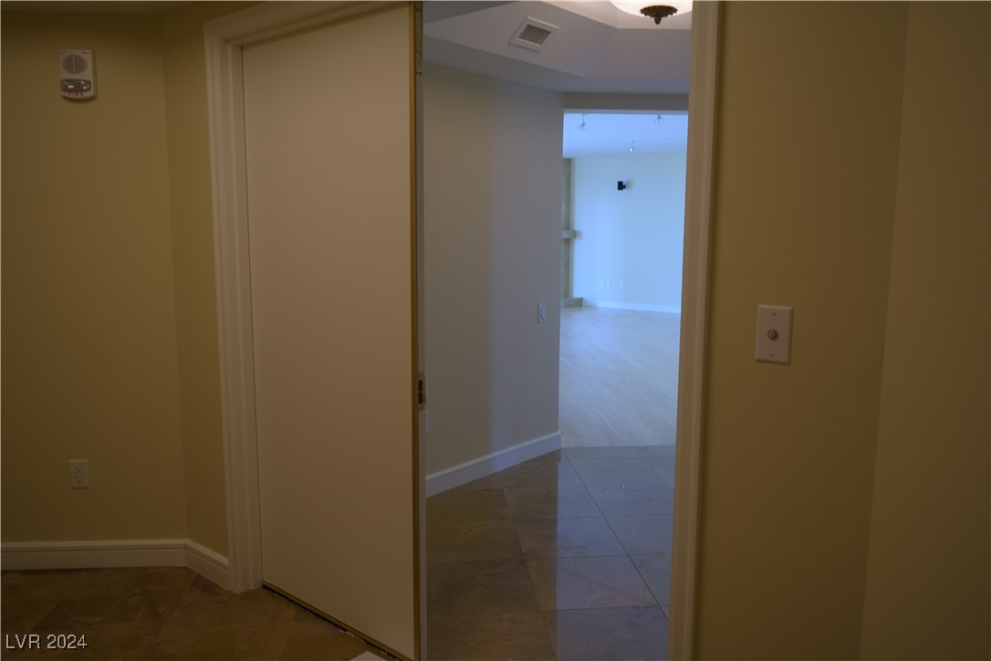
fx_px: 743
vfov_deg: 47.9
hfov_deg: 67.4
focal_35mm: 27
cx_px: 496
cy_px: 330
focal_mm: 18
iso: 100
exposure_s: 1/20
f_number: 3.5
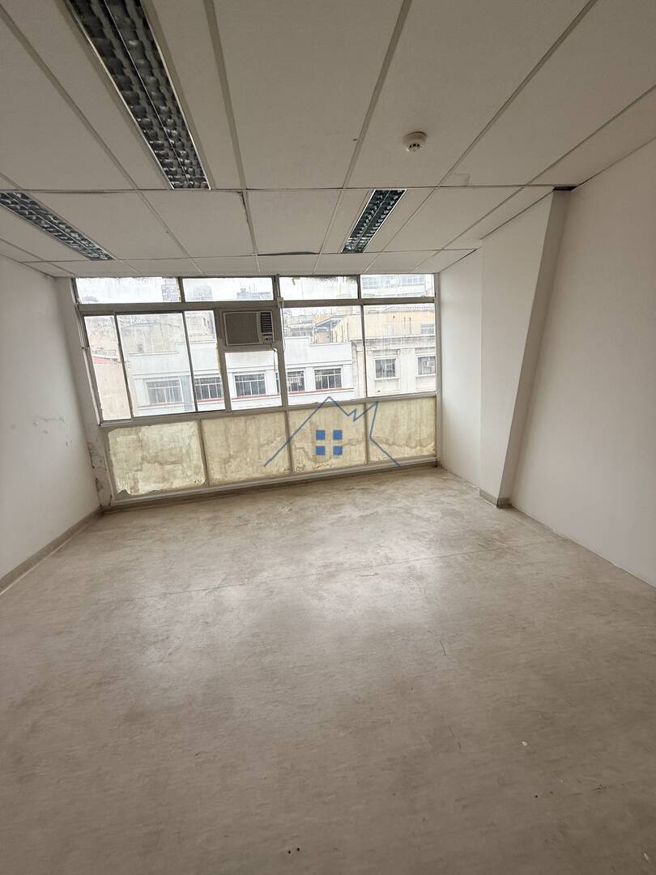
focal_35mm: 14
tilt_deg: -5.8
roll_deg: +0.3
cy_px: 438
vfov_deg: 102.1
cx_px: 328
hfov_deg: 85.7
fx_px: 354
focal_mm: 2.22
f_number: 2.2
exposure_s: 1/289
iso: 50
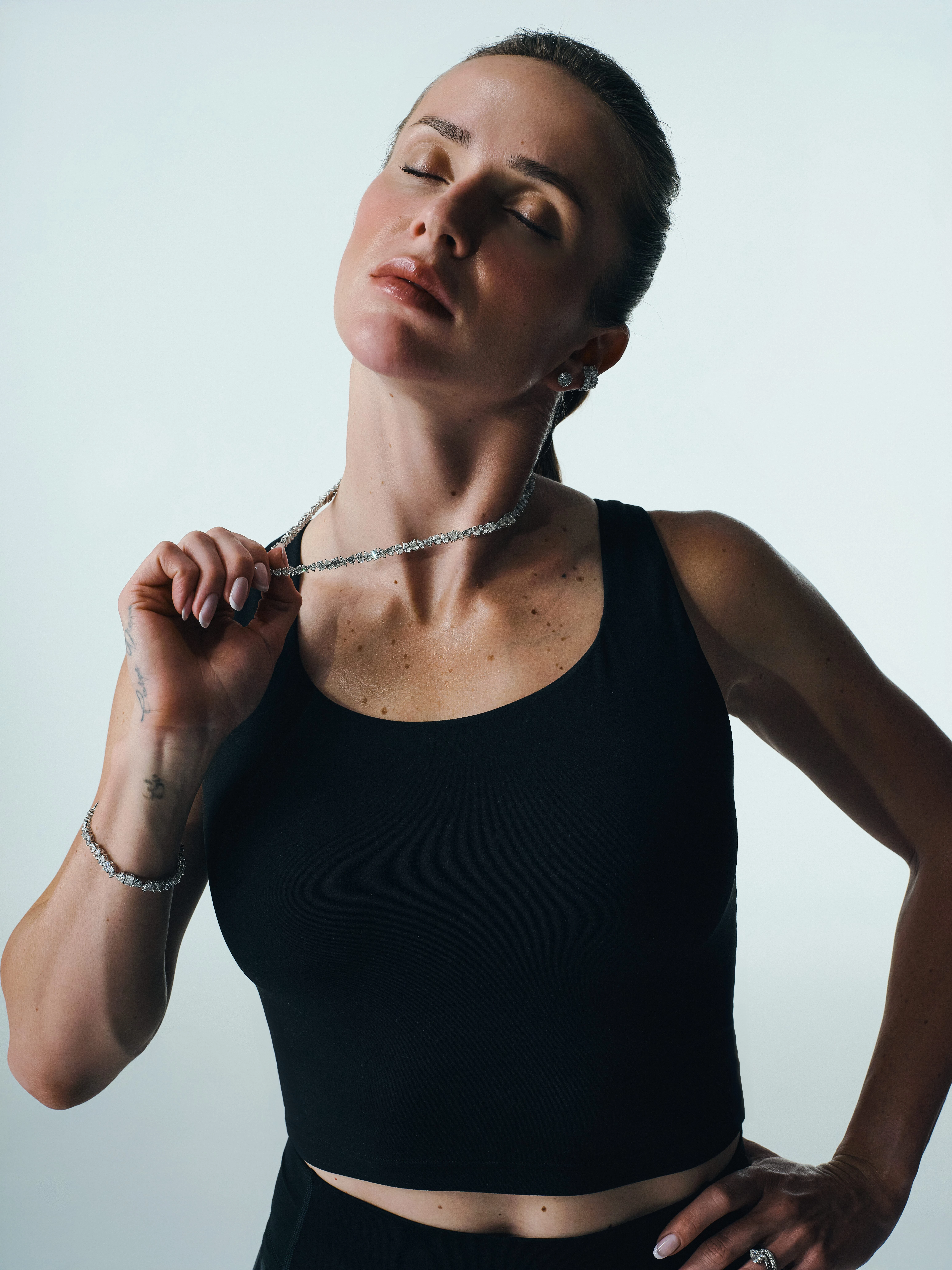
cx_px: 476
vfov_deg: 37.5
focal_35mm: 51
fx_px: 1870
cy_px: 635
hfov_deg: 28.6
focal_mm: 65
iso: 1250
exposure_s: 1/400
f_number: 10
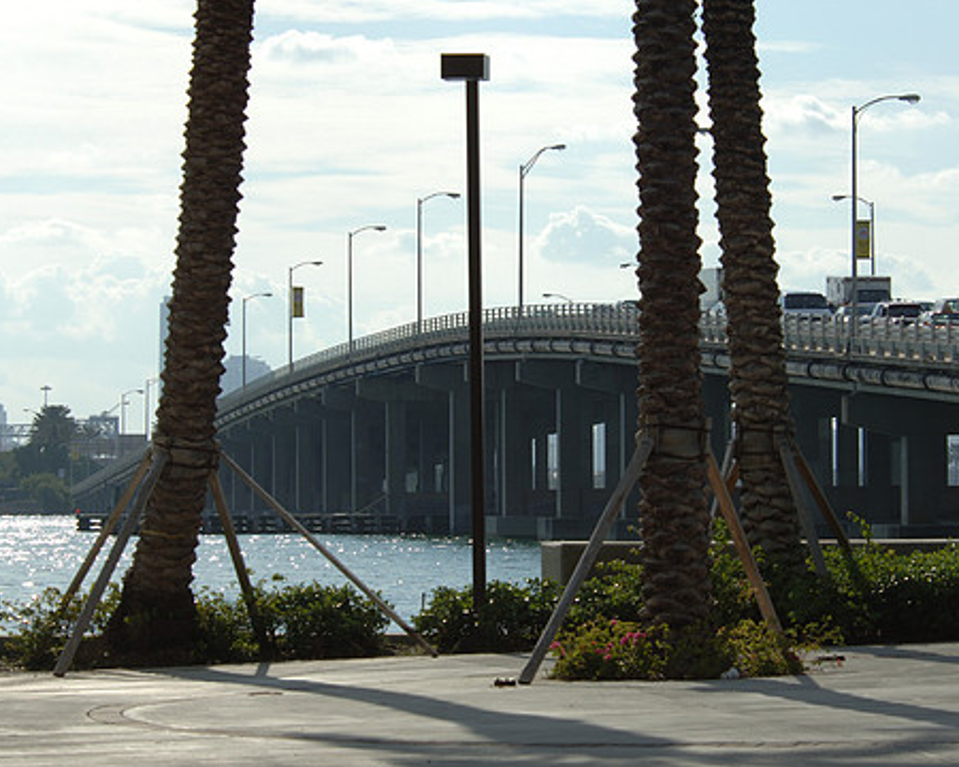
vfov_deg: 9.9
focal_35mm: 156
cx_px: 503
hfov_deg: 12.4
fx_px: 4428
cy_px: 387
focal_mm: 86
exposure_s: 1/350
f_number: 9.5
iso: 100
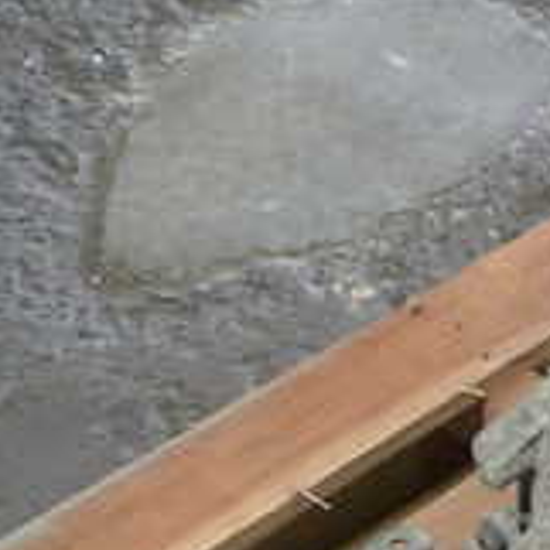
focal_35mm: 99
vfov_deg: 17.3
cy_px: 489
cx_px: 994
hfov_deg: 15.2
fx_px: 1780
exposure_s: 1/40
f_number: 2.3
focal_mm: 5.4
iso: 200
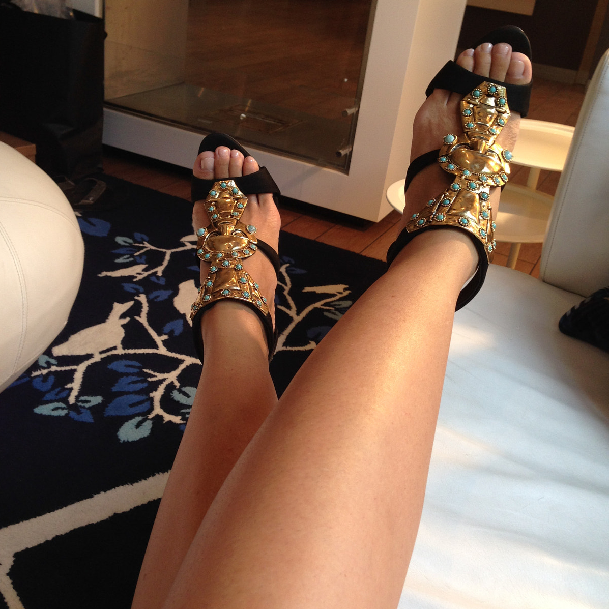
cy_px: 294
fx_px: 776
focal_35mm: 39
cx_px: 304
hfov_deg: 42.8
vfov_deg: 42.8
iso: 64
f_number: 2.4
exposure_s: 1/60
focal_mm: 4.12
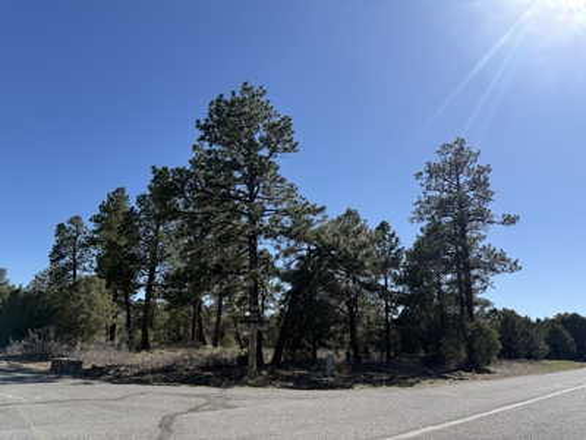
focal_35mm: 24
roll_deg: -1.7
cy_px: 220
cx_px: 293
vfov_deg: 56.8
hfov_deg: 71.6
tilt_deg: +16.3
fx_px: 406
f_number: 1.78
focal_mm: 6.76
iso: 80
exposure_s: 1/4673
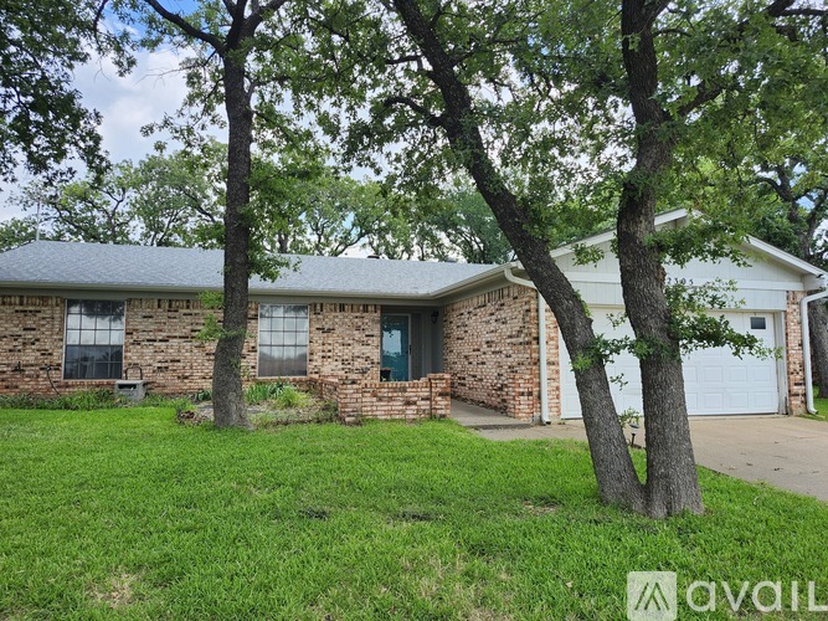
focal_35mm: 23
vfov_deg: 58.9
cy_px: 310
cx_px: 414
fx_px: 550
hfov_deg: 73.9
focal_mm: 5.54
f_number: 1.8
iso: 25
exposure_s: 1/542
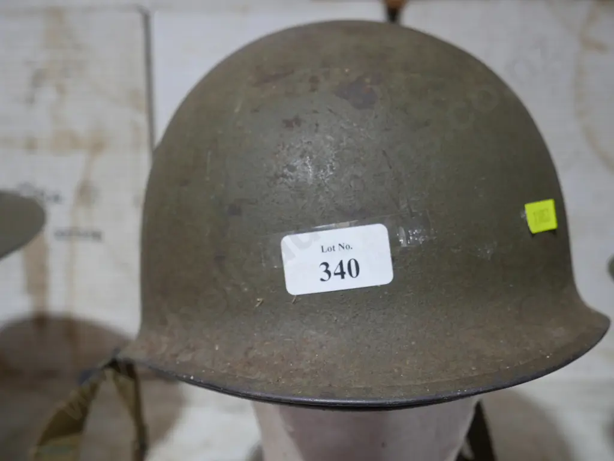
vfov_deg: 39.7
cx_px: 307
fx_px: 639
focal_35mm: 36
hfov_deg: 51.4
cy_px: 230
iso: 500
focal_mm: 18
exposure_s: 1/60
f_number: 4
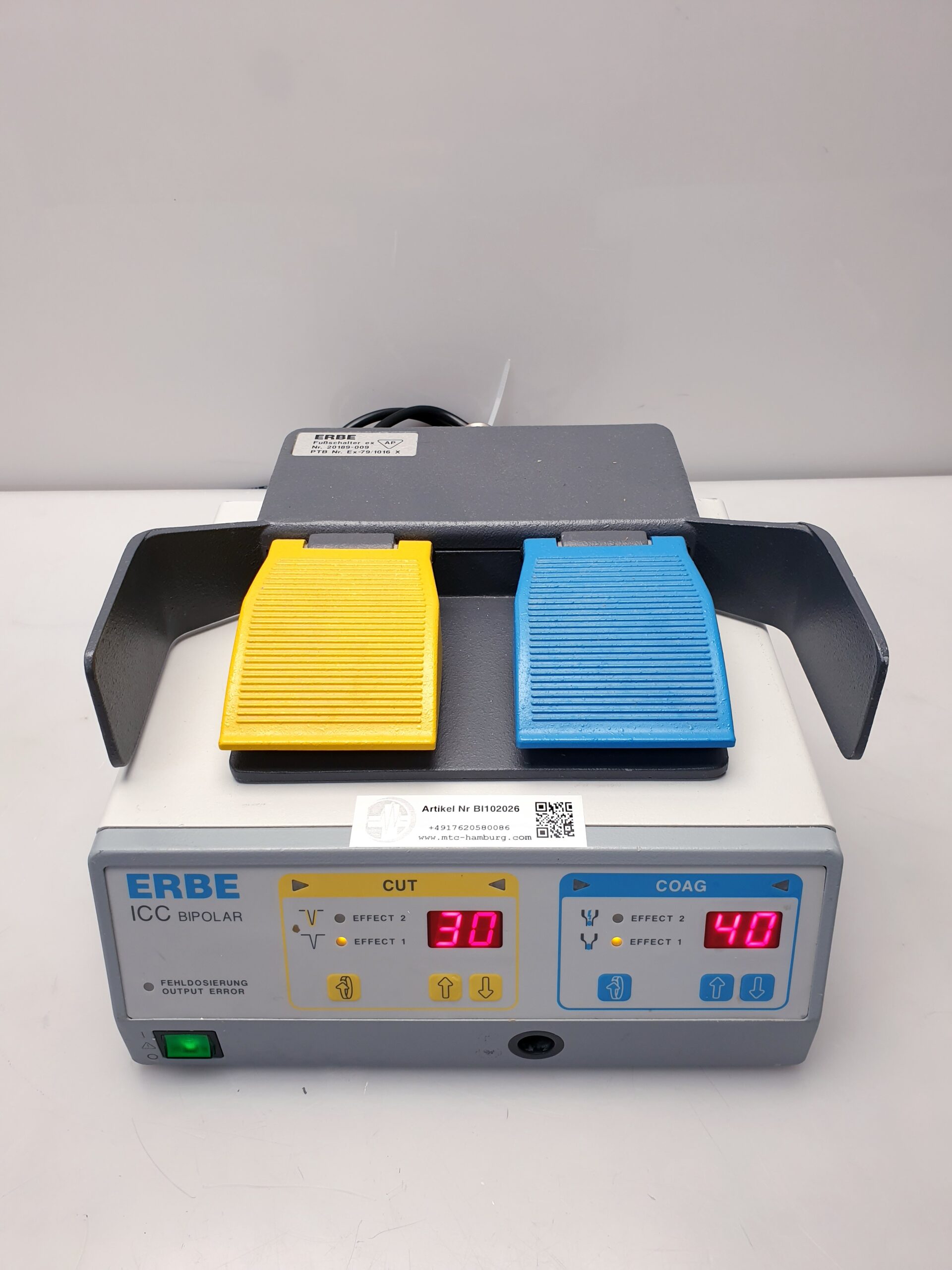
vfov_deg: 67.3
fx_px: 953
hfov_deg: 53.1
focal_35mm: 26
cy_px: 635
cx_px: 476
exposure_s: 1/50
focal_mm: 4.3
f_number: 2.4
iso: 50
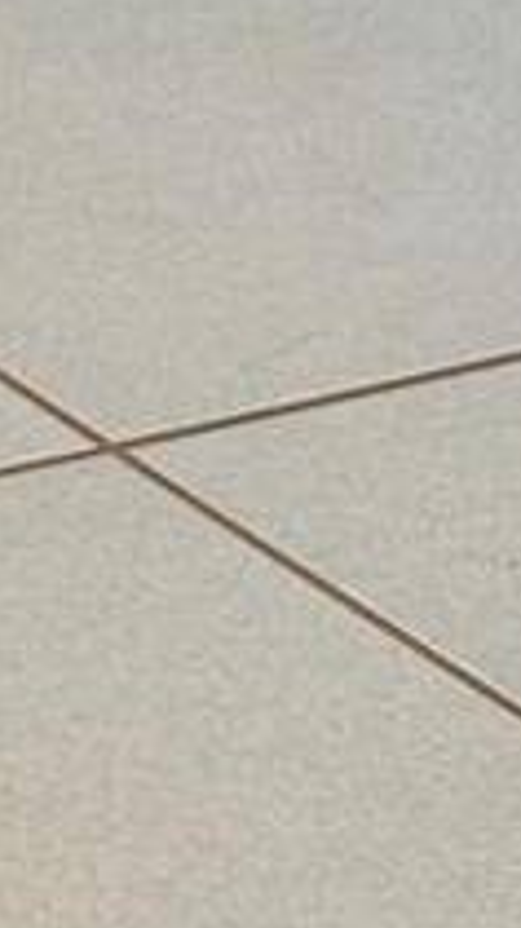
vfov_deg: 6.5
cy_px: -862
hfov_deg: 3.6
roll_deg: -0.2
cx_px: -1492
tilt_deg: -16.3
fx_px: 7964
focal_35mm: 324
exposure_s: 1/87
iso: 50
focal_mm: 5.96
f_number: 1.6
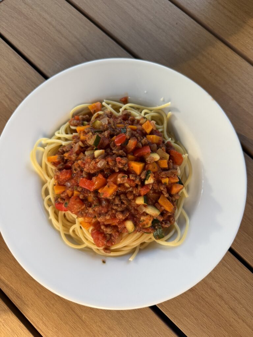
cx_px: 126
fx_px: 234
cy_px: 168
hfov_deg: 56.8
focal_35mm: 24
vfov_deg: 71.6
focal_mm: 6.76
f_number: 1.78
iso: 50
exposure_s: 1/142
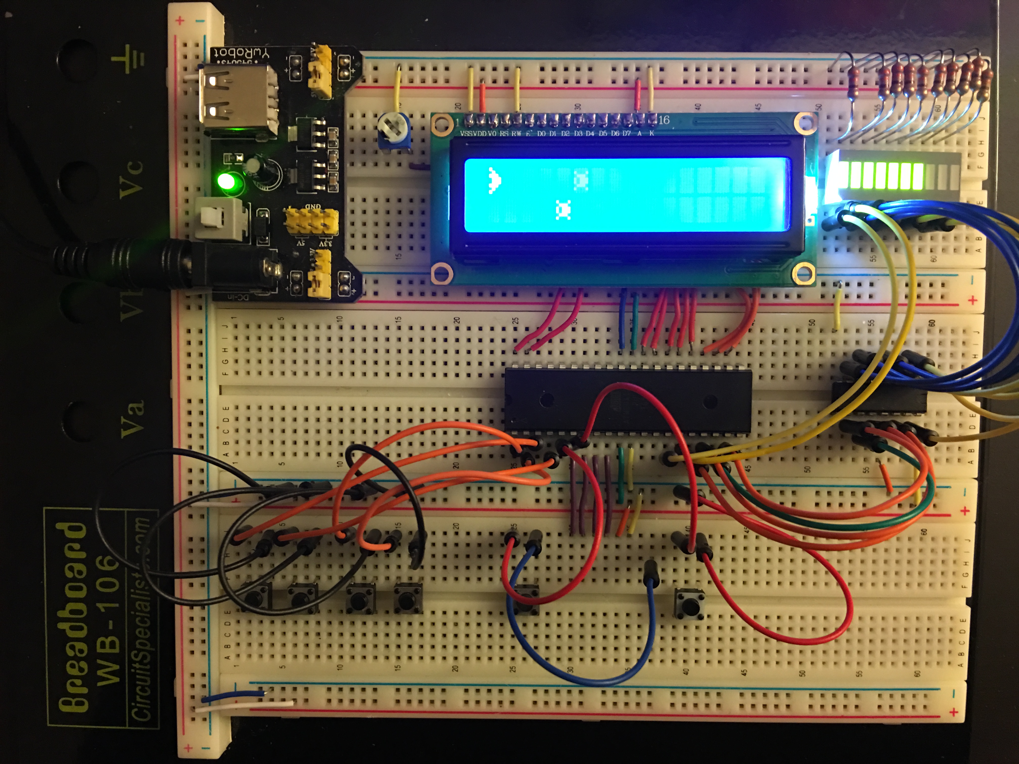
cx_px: 510
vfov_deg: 48.2
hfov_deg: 61.7
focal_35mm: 29
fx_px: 854
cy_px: 382
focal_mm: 4.15
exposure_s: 1/4
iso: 50
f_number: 2.2
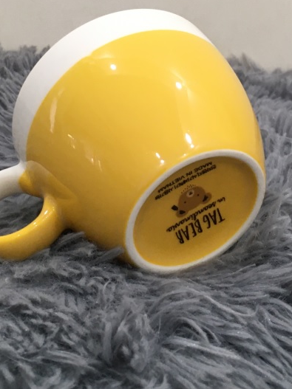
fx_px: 743
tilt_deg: -12.8
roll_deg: -0.8
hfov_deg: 22.2
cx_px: 118
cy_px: 49
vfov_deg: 28.4
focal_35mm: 66
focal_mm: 4.15
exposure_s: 1/33
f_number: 2.2
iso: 100
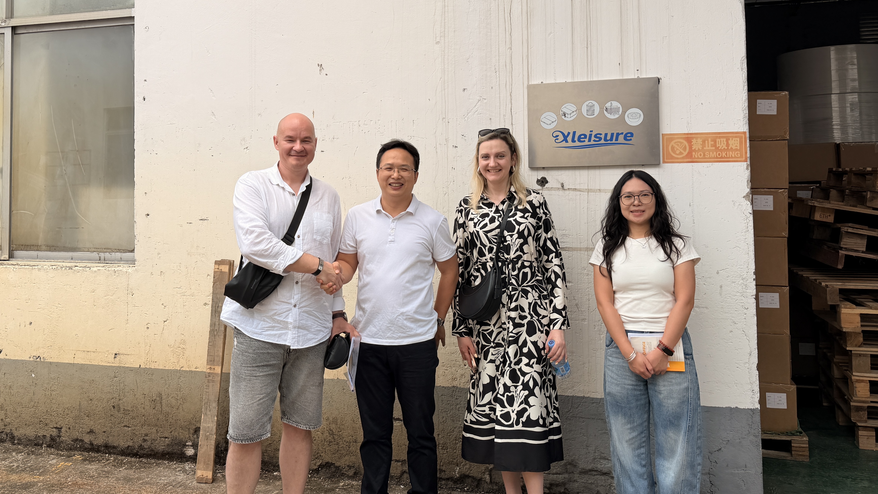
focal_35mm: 30
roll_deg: -0.1
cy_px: 260
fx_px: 698
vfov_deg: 38.9
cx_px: 405
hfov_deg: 64.2
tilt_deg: -6.3
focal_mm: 6.76
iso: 80
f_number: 1.78
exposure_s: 1/3145
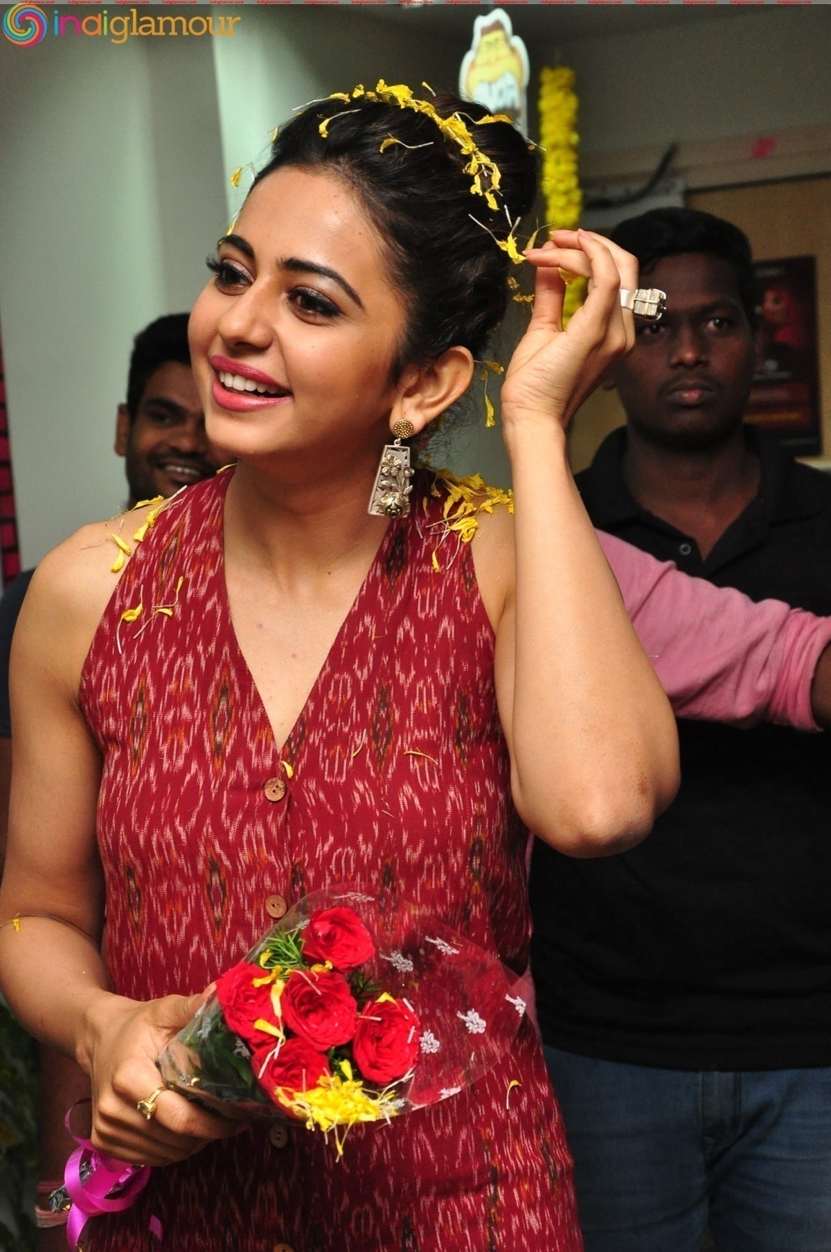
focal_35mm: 75
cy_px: 626
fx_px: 2604
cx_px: 416
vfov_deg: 27.0
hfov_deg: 18.1
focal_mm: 50
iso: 1250
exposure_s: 1/125
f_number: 7.1
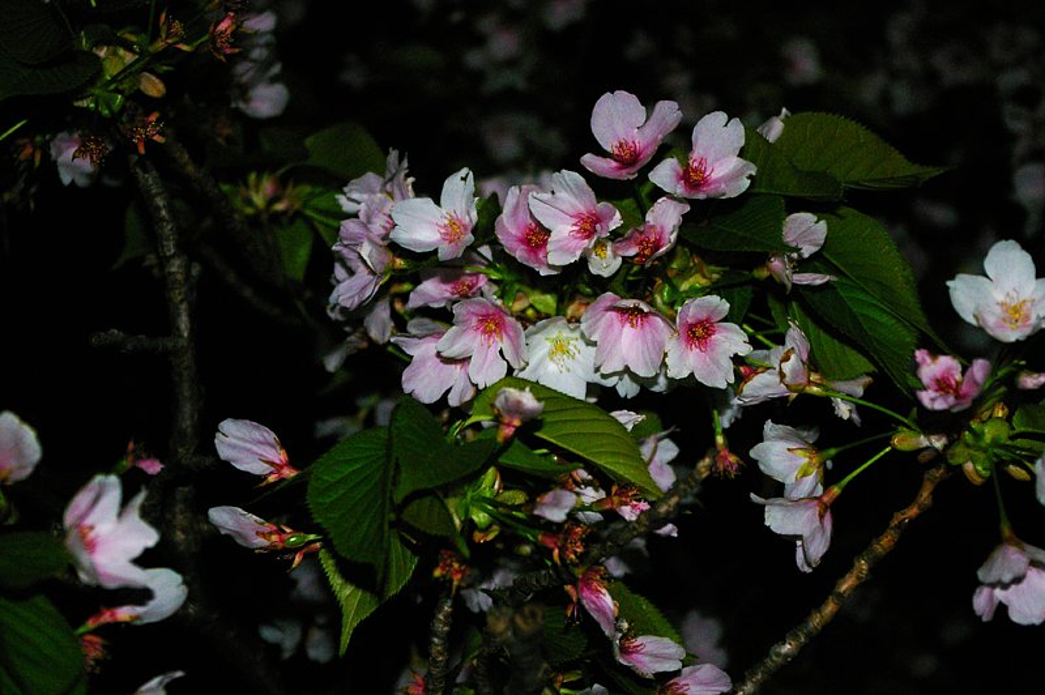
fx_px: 2393
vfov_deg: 16.5
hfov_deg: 24.6
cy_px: 348
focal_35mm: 82
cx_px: 522
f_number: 5.6
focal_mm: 55
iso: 1600
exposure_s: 1/60
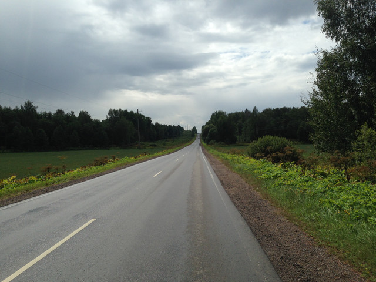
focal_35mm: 33
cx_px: 188
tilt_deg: -2.2
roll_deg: +3.1
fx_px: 358
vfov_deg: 42.9
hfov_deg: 55.4
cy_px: 141
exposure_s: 1/3195
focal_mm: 4.12
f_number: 2.4
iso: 50
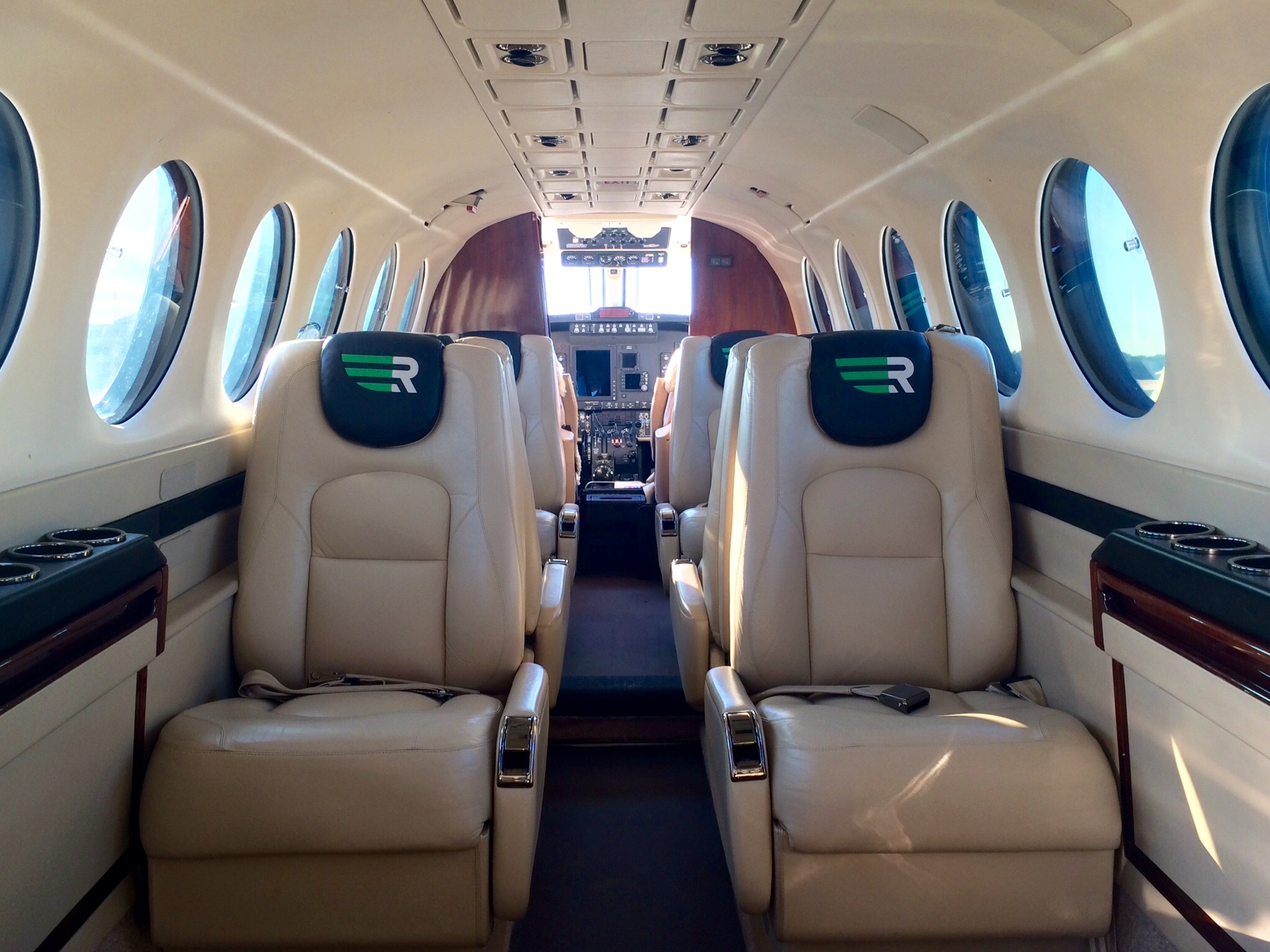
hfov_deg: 61.7
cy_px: 476
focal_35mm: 29
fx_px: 1064
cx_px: 635
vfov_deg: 48.2
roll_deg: -0.3
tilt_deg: -5.9
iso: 40
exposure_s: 1/40
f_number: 2.2
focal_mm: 4.15
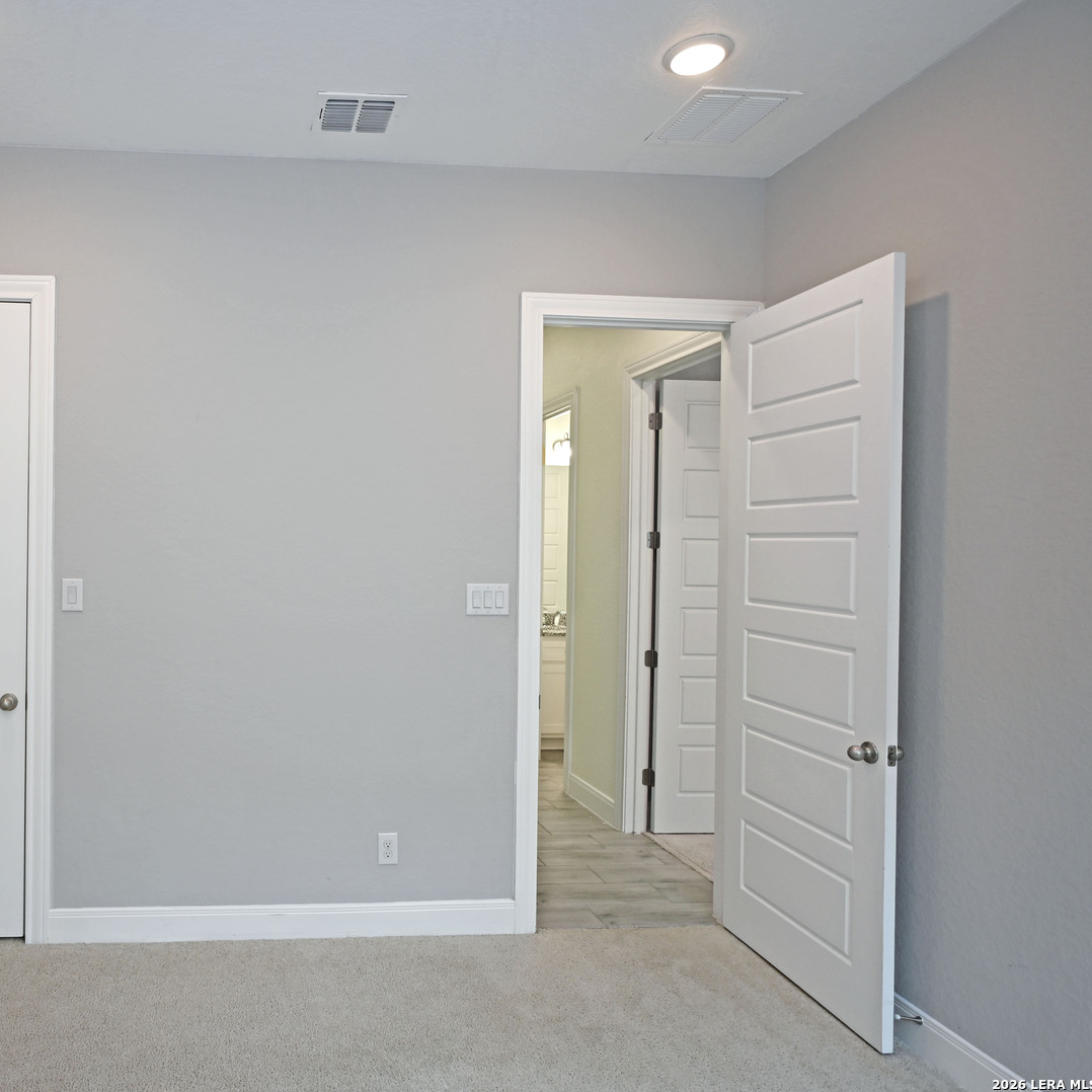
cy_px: 546
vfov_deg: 67.3
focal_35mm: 23
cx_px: 278
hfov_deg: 63.5
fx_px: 821
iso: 64
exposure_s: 1/25
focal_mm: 12
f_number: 3.5
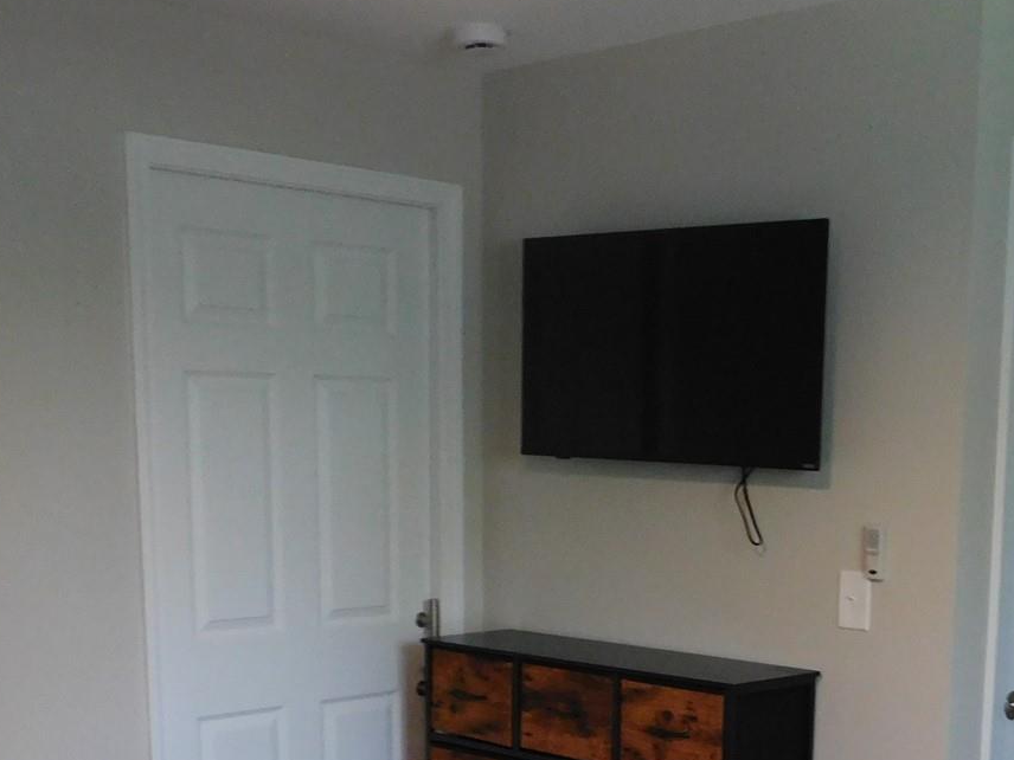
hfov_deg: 34.6
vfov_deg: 25.3
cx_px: 684
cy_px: 759
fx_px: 1611
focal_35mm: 55
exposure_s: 1/30
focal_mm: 4
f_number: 3
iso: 360
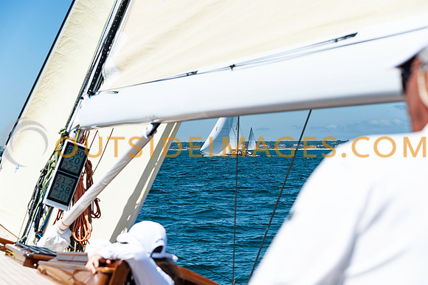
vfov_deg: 19.6
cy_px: 142
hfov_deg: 29.1
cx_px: 214
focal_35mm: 69
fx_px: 825
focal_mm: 66
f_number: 5
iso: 250
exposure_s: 1/3200
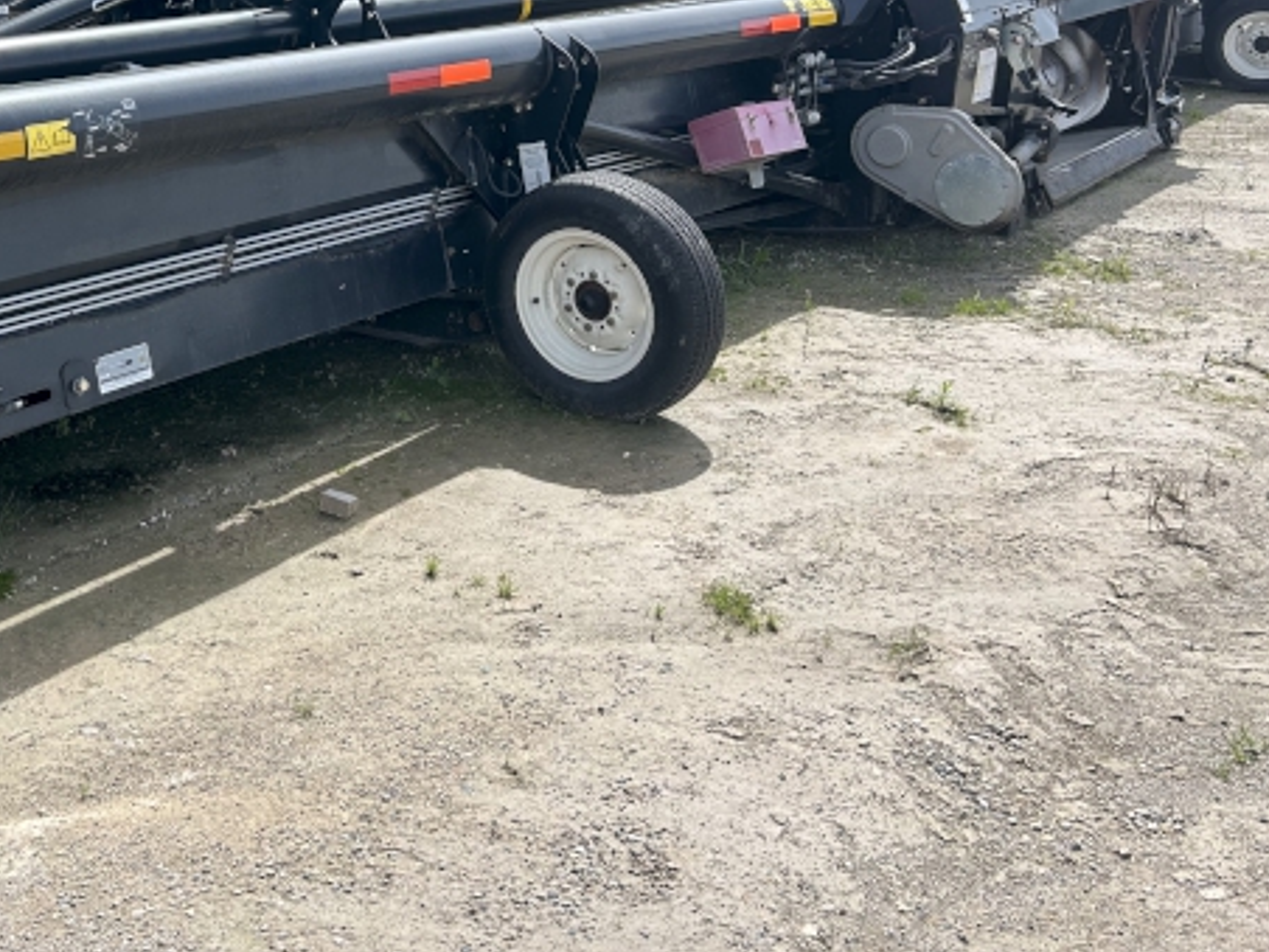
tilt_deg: -11.0
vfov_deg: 30.6
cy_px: 171
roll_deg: -0.1
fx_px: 1686
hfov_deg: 39.6
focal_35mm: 46
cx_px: 250
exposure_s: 1/1808
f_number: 1.5
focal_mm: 5.7
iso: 50
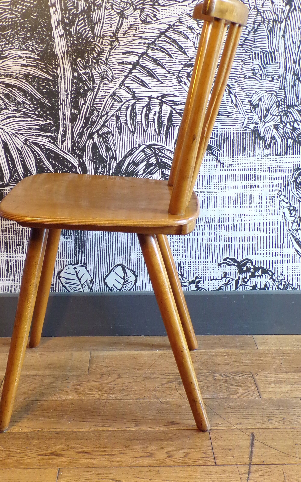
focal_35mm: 49
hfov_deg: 26.3
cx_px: 133
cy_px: 205
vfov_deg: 41.0
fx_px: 643
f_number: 3.2
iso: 284
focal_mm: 5.8
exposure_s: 1/17
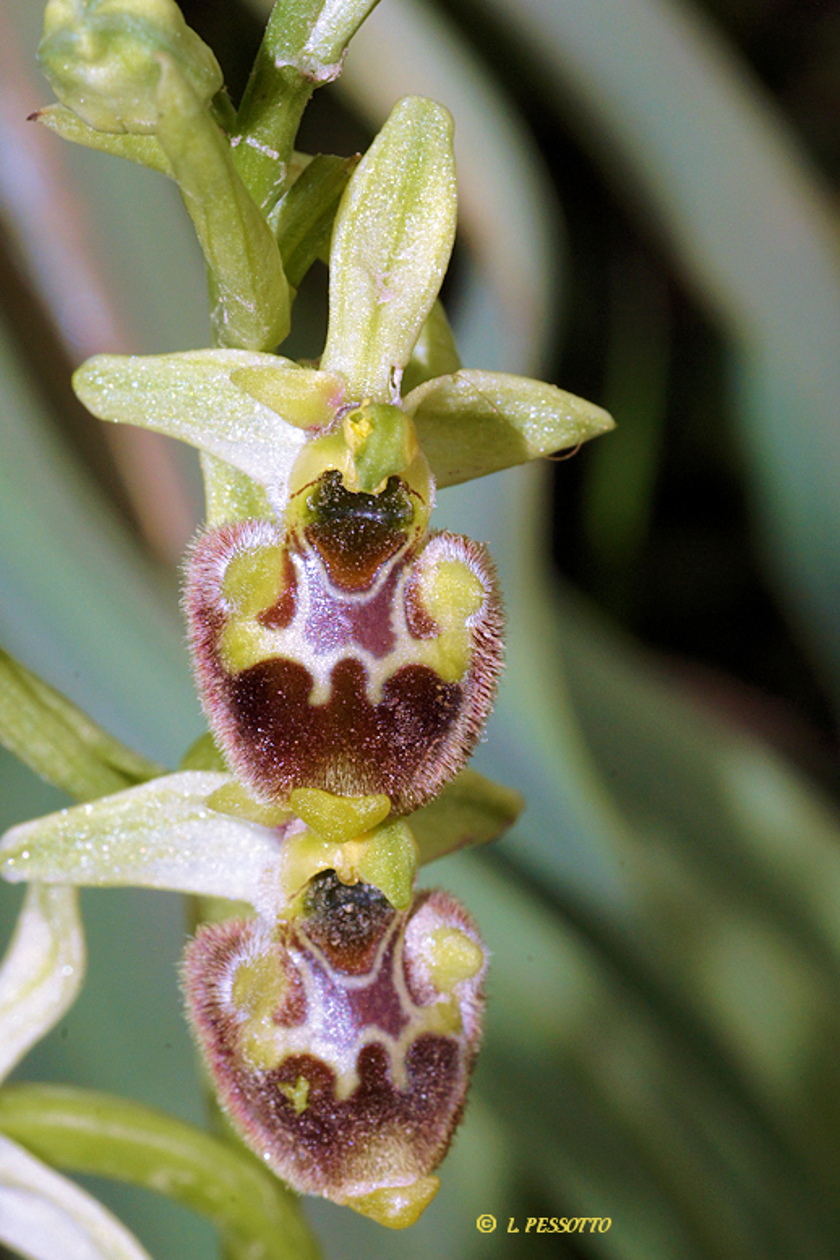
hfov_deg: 9.9
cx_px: 419
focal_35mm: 139
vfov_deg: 14.8
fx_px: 4865
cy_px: 619
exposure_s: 1/125
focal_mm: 90
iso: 800
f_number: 20
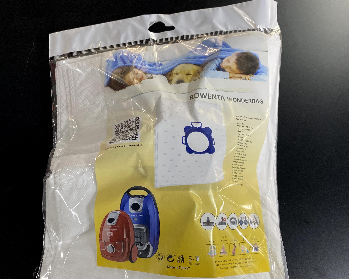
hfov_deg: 54.0
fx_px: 341
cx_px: 149
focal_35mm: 33
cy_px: 161
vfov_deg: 44.4
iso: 100
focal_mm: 4.25
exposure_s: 1/50
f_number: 1.8
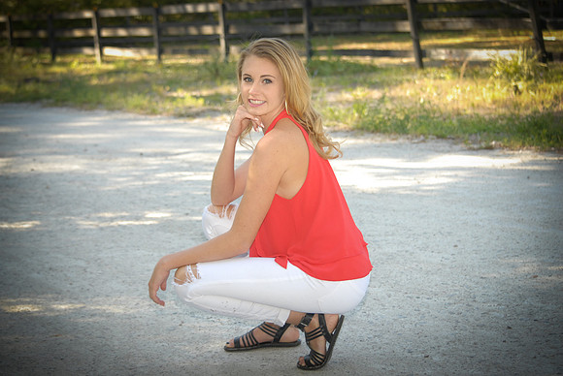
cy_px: 188
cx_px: 282
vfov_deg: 16.6
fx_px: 1291
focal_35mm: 82
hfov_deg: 24.6
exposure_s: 1/250
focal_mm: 55
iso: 400
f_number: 4.5
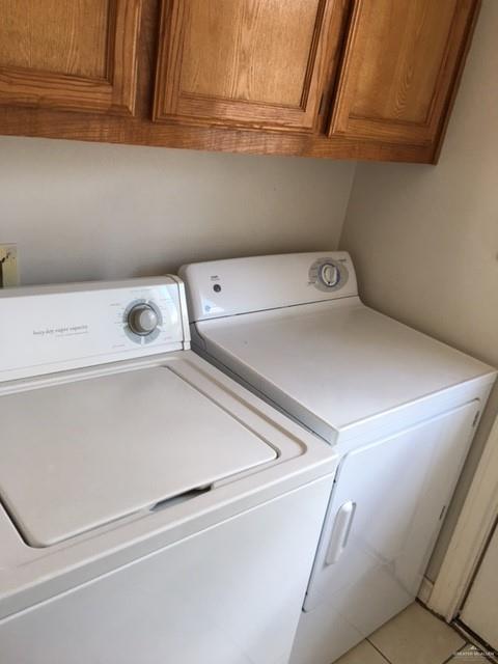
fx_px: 556
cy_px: 332
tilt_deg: -20.6
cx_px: 249
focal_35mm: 29
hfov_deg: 48.2
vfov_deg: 61.7
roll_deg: -9.5
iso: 25
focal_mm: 4.15
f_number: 2.2
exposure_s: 1/30
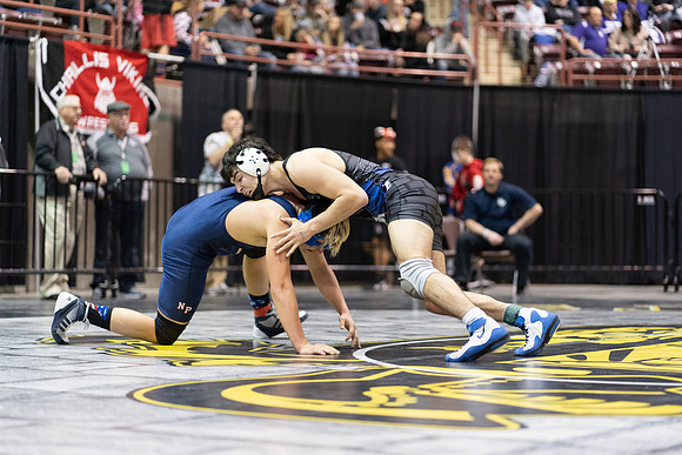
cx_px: 341
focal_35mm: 85
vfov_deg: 16.1
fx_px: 1611
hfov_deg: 23.9
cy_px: 228
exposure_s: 1/500
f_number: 1.8
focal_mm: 85
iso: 3200
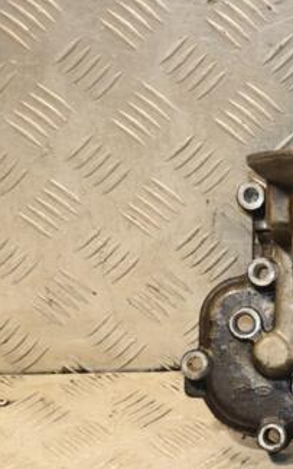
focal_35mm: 141
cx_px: 408
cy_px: 228
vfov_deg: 14.8
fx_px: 1802
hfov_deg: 9.1
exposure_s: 1/125
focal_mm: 50
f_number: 5
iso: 800
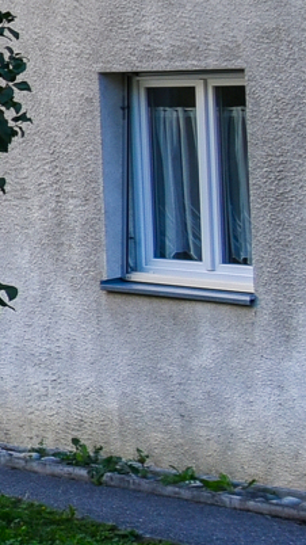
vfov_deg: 13.4
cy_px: 87
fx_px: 2309
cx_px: -1239
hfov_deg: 5.6
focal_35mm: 160
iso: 250
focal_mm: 24
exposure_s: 1/400
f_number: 10
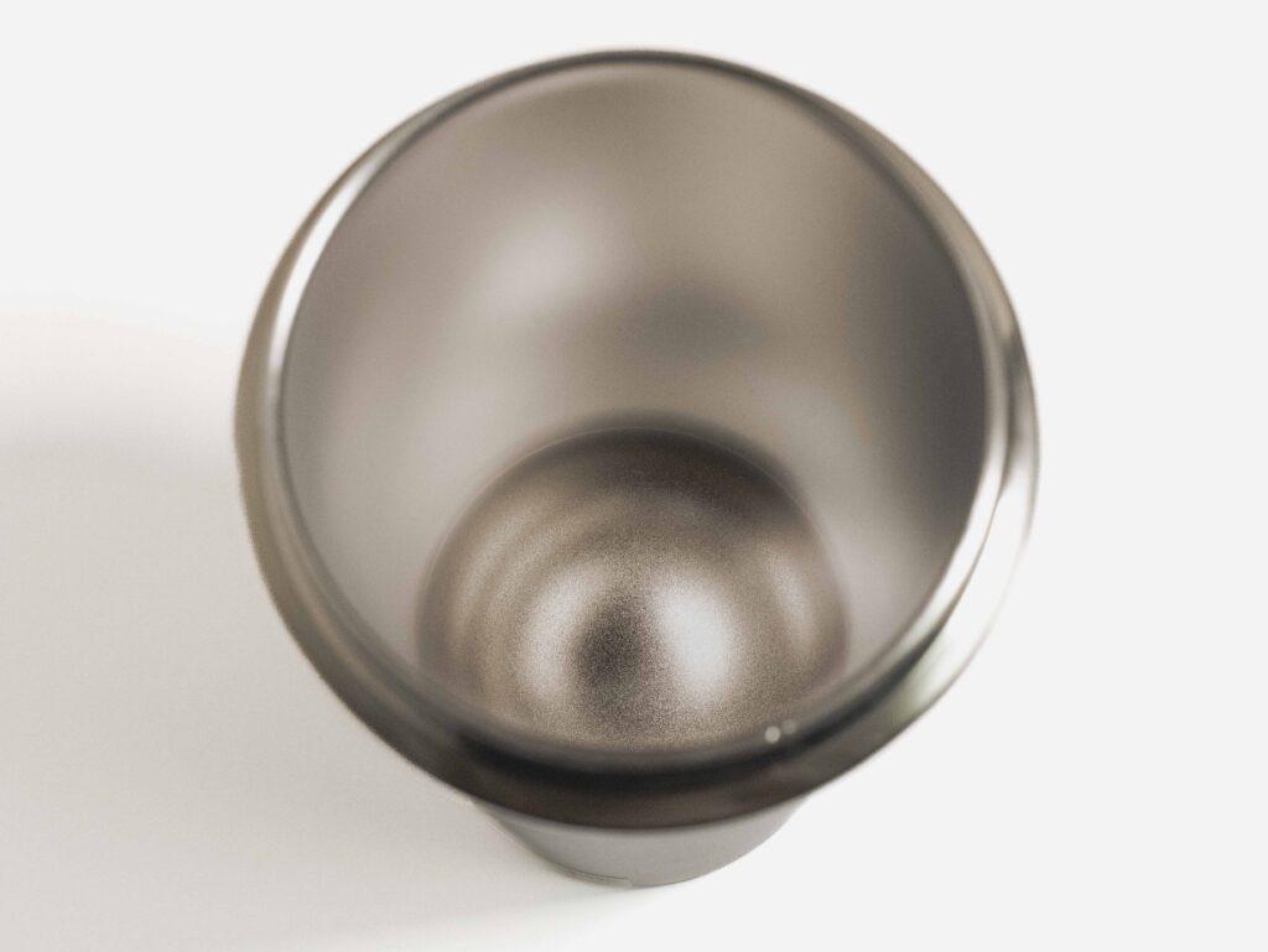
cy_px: 476
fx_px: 4284
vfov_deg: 12.7
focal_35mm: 117
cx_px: 634
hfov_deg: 16.8
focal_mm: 100
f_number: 16
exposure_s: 1/400
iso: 16000
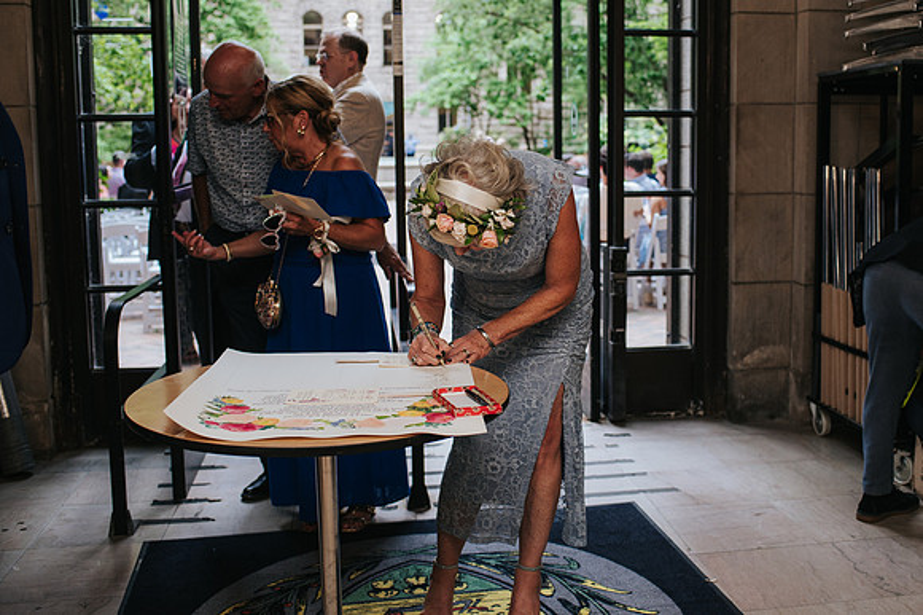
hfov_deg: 47.1
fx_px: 1053
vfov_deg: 32.4
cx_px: 538
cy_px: 257
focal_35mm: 41
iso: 800
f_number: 3.2
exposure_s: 1/200
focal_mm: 35
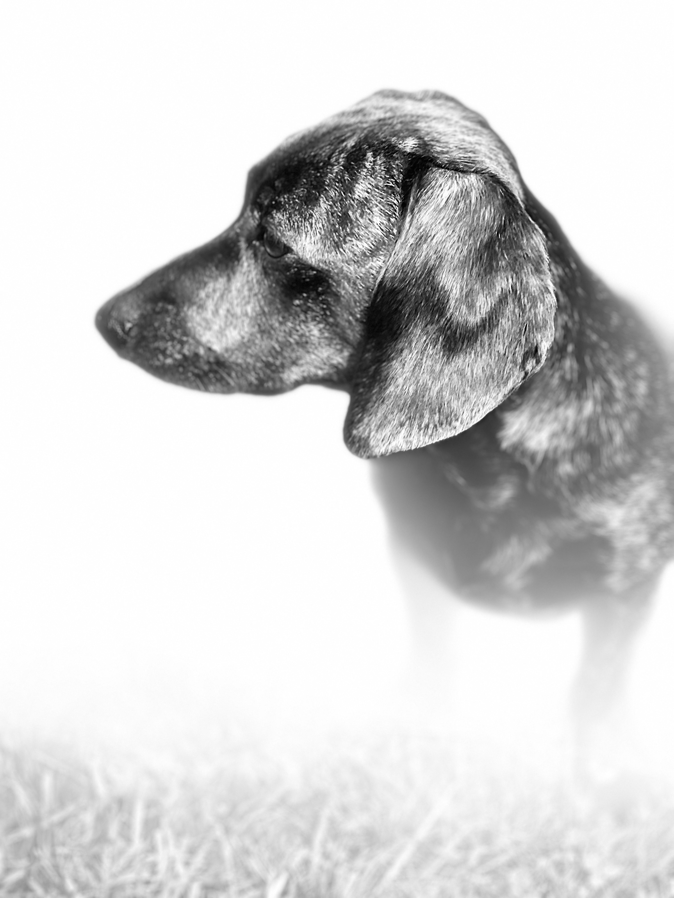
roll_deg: -5.9
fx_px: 1999
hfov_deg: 19.1
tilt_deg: -30.6
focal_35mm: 77
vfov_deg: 25.3
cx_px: 337
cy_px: 449
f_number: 2.8
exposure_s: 1/121
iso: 80
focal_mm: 9
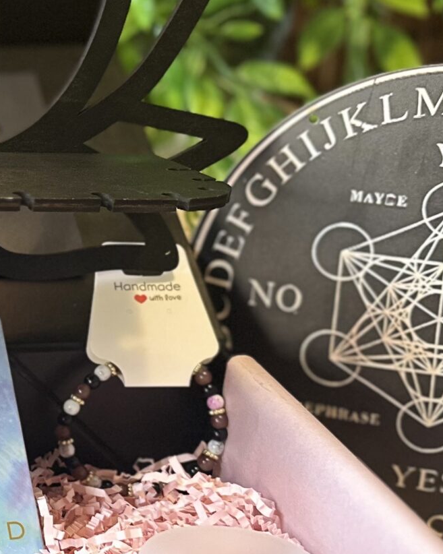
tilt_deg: -22.2
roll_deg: +0.7
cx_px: -176
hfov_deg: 19.0
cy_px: 355
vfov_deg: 26.0
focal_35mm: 73
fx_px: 1197
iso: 400
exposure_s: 1/60
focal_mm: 6.86
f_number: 1.78
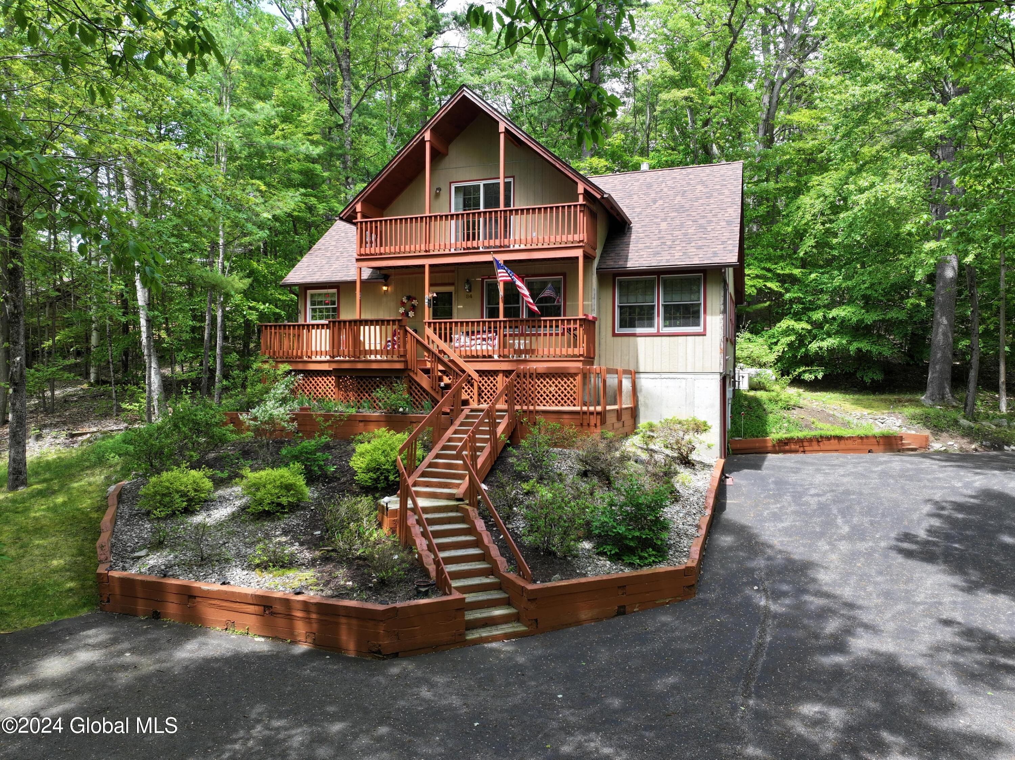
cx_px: 508
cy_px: 380
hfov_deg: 71.6
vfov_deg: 56.8
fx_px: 703
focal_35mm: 24
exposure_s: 1/240
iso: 120
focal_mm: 12.29
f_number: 2.8
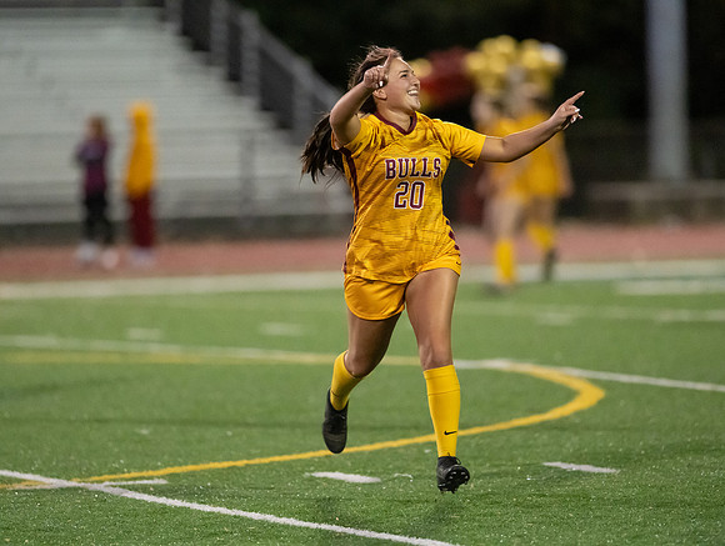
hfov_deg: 6.1
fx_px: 6827
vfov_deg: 4.6
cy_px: 273
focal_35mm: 325
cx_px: 362
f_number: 2.8
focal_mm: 300
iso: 16000
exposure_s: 1/1000
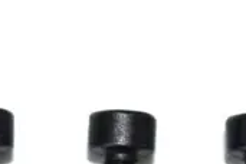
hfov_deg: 5.3
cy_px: 354
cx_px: -83
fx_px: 2640
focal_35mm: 386
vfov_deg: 3.5
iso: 100
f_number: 5.6
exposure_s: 1/125
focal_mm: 55
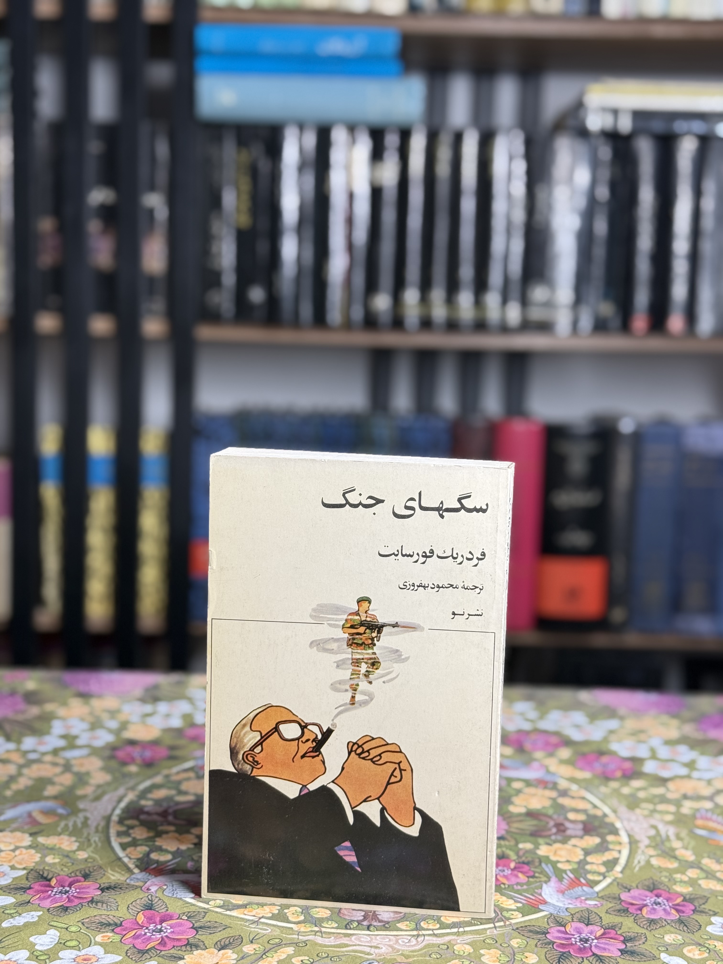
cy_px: 482
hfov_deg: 30.3
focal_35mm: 48
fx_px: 1337
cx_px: 362
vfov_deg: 39.7
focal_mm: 6.76
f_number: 1.78
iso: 80
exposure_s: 1/100
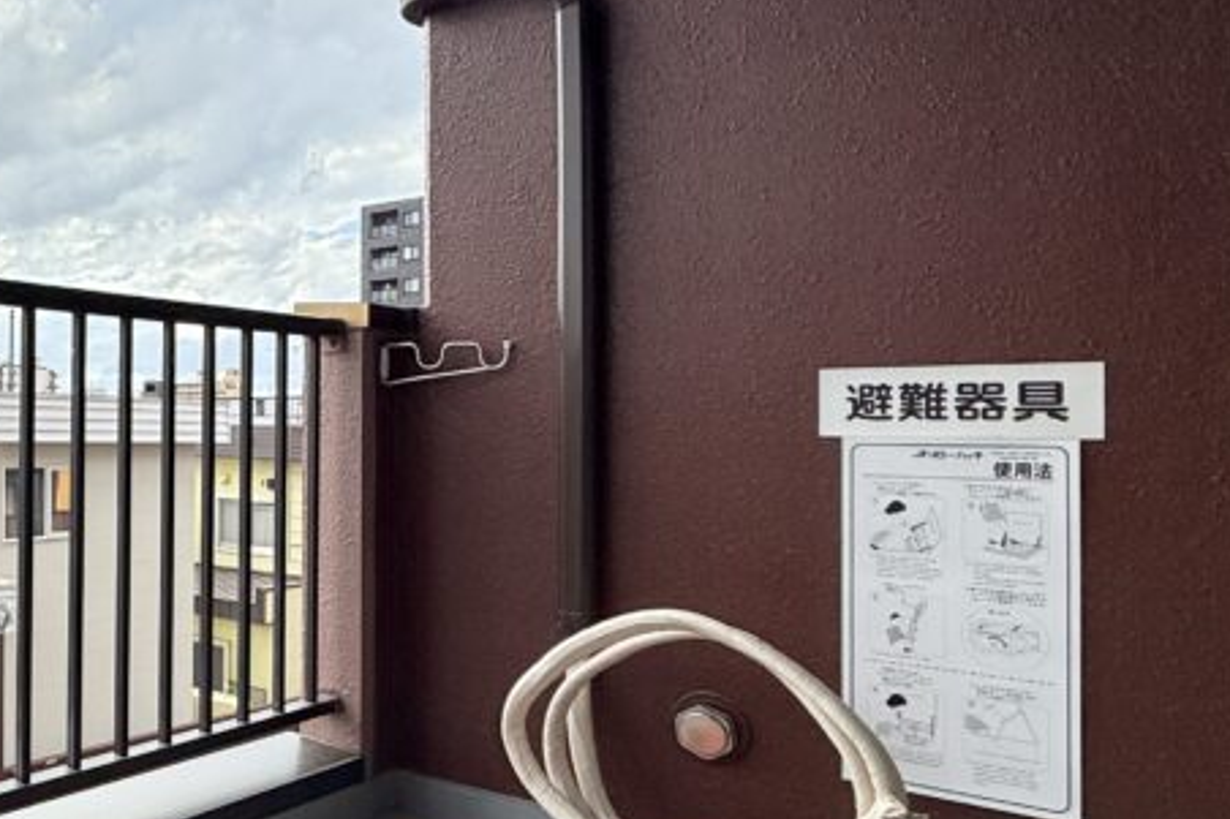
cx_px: 3
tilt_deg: -0.1
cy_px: 414
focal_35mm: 33
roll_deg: -0.6
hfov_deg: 47.6
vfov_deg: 39.9
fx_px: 1127
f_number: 2.2
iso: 64
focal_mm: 2.22
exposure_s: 1/1399
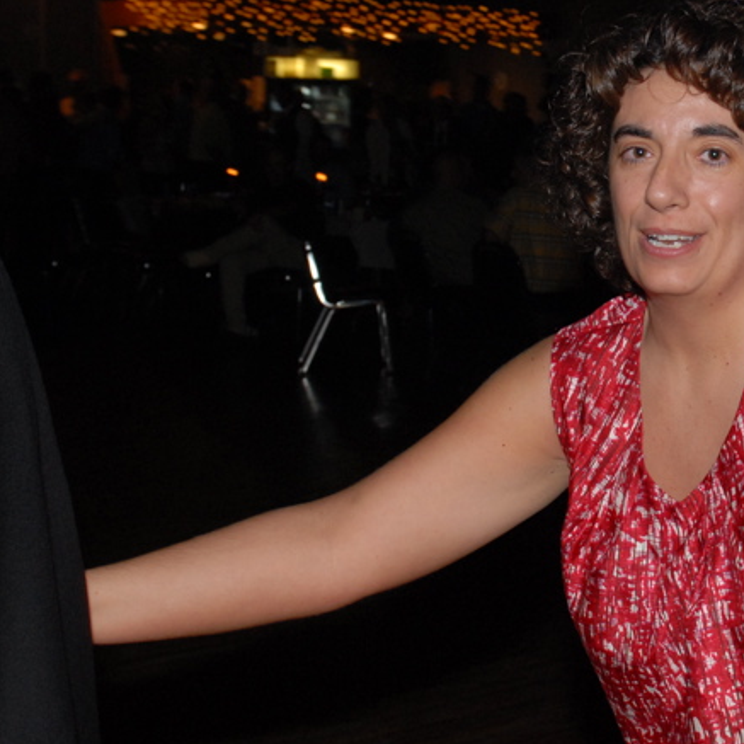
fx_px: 1702
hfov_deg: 23.9
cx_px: 684
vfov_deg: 24.5
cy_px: 253
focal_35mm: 70
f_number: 5.6
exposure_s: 1/60
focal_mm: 24
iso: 400
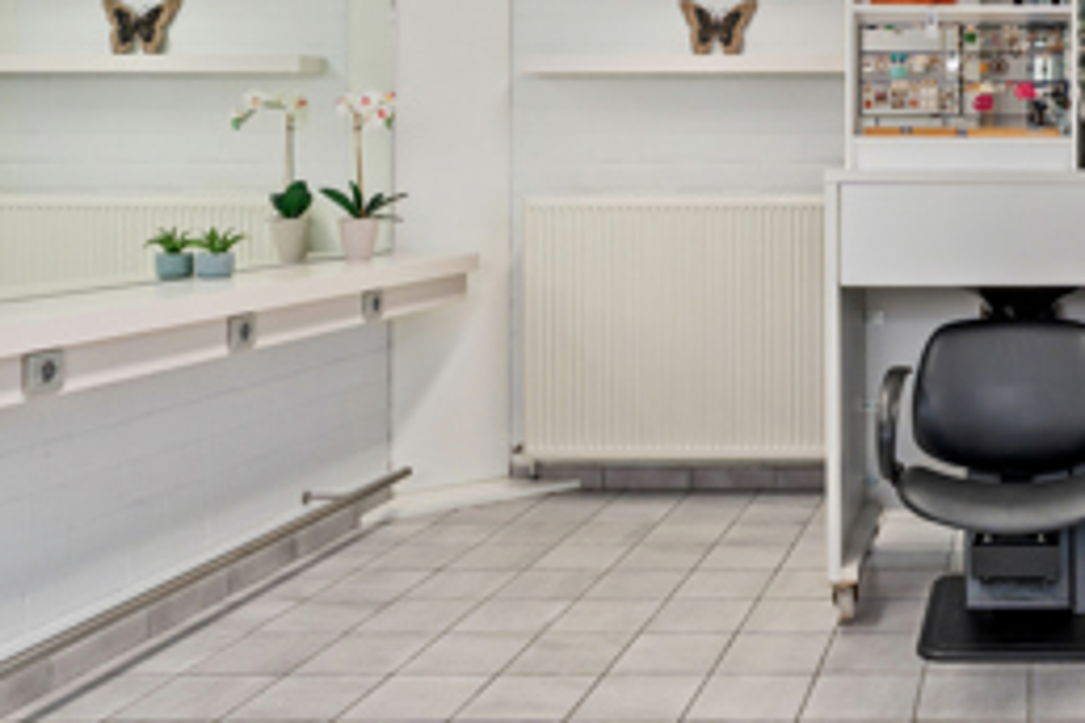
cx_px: 1093
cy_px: 181
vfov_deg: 31.9
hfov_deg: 41.0
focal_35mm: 41
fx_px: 1242
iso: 250
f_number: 11
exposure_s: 1/2.5
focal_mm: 14.8
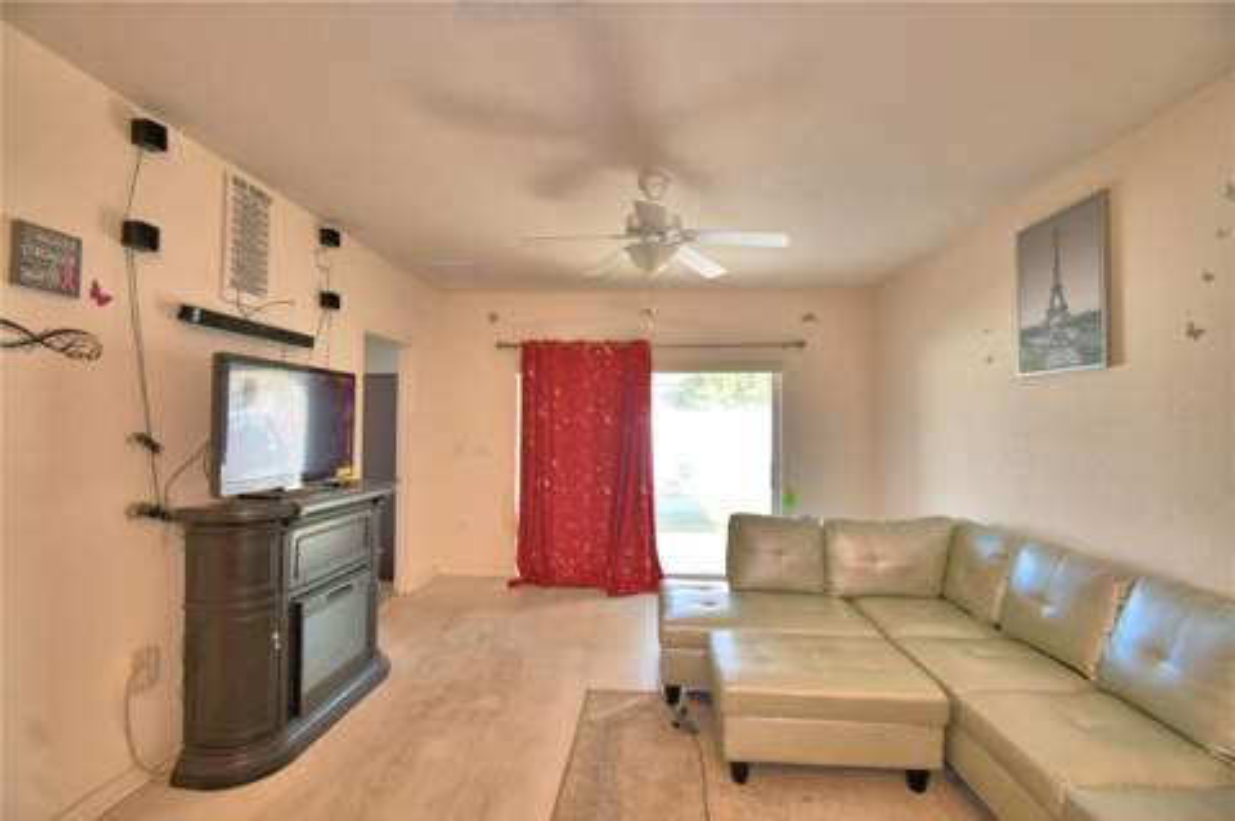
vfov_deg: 77.2
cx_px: 618
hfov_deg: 100.4
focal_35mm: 15
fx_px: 514
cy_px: 410
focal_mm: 10
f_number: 4.5
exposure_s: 1/50
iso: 200
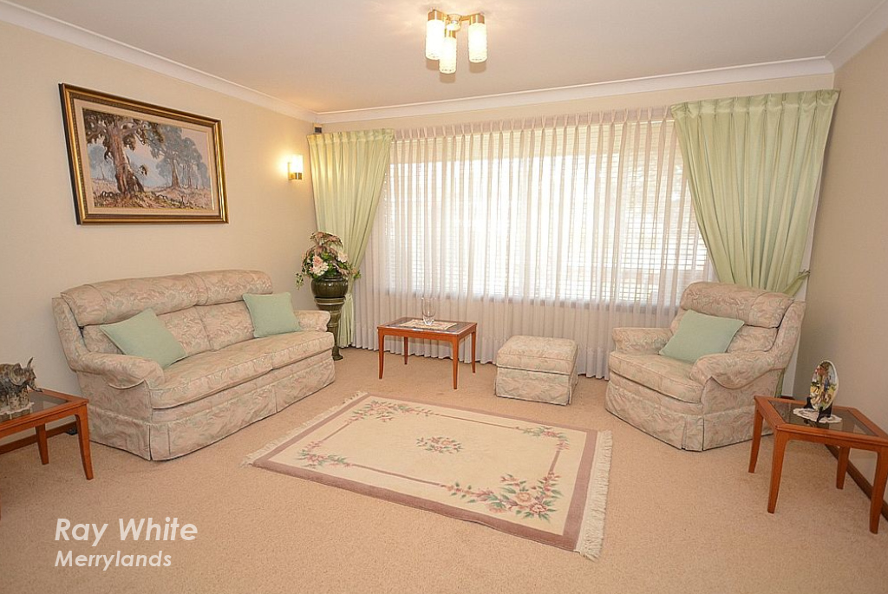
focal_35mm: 15
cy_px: 297
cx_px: 444
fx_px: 370
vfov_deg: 77.5
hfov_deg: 100.3
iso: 220
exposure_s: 1/60
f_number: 4
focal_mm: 10
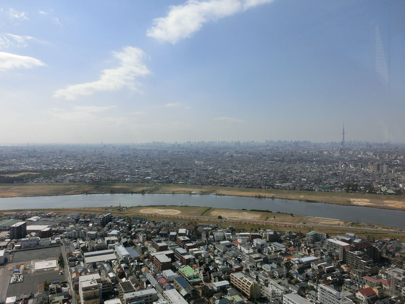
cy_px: 152
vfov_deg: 49.7
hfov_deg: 63.4
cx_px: 202
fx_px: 328
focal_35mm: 28
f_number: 8.8
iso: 80
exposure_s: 1/400
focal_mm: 5
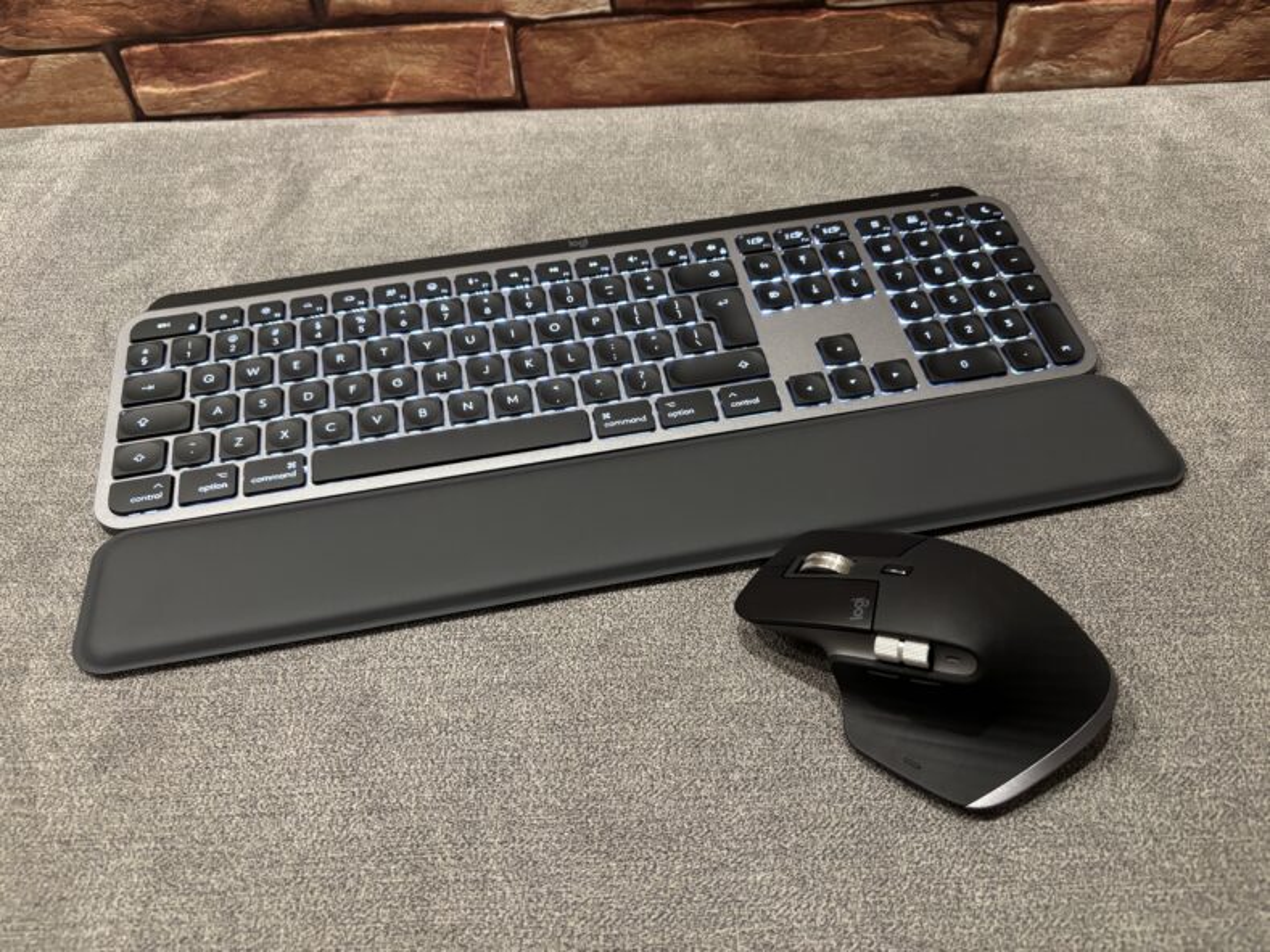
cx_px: 635
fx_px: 954
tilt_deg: -48.9
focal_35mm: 26
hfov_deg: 67.3
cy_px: 476
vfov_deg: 53.1
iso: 400
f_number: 1.6
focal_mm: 5.96
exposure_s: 1/33
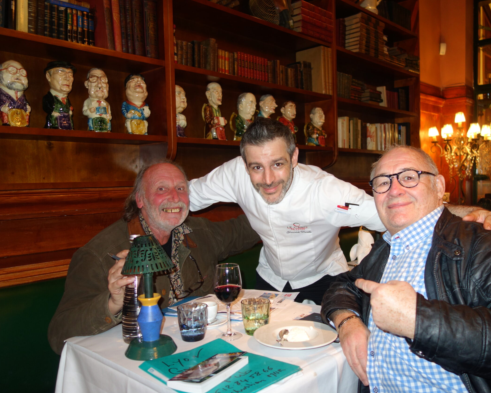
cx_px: 274
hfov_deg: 55.5
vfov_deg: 45.8
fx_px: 465
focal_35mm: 32
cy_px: 198
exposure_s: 1/30
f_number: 1.8
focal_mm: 10.4
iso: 200
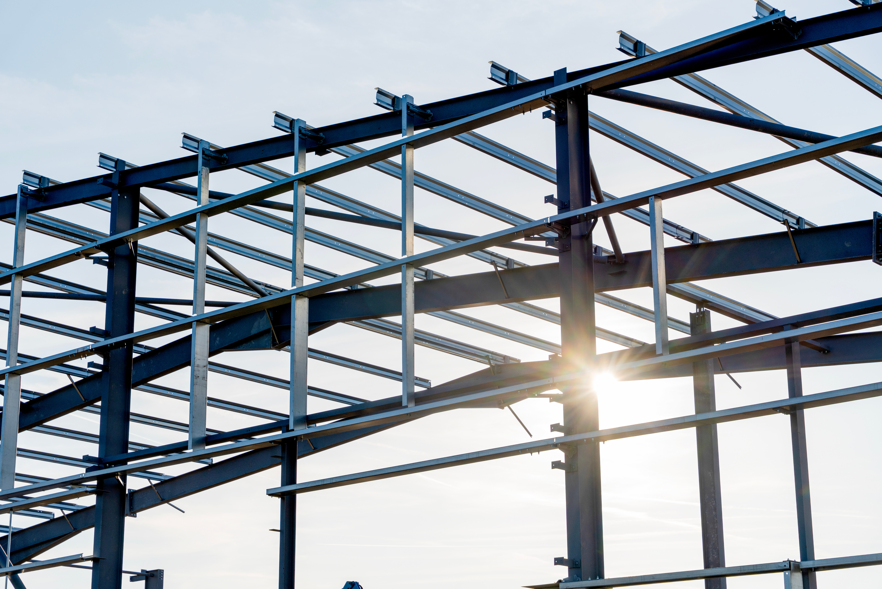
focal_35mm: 70
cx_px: 441
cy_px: 294
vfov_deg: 19.5
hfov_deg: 28.8
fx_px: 1715
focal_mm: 70
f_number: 5.6
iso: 250
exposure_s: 1/2000
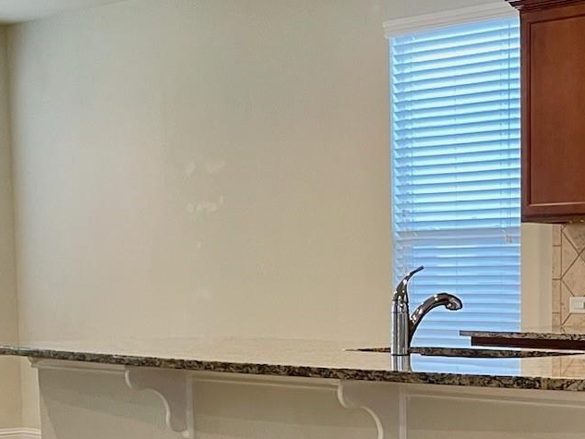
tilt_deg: -5.4
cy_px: 430
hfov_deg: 22.7
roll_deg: +0.8
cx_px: 522
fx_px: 1419
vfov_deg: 17.2
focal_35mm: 84
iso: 160
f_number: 1.6
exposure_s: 1/60
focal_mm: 4.2
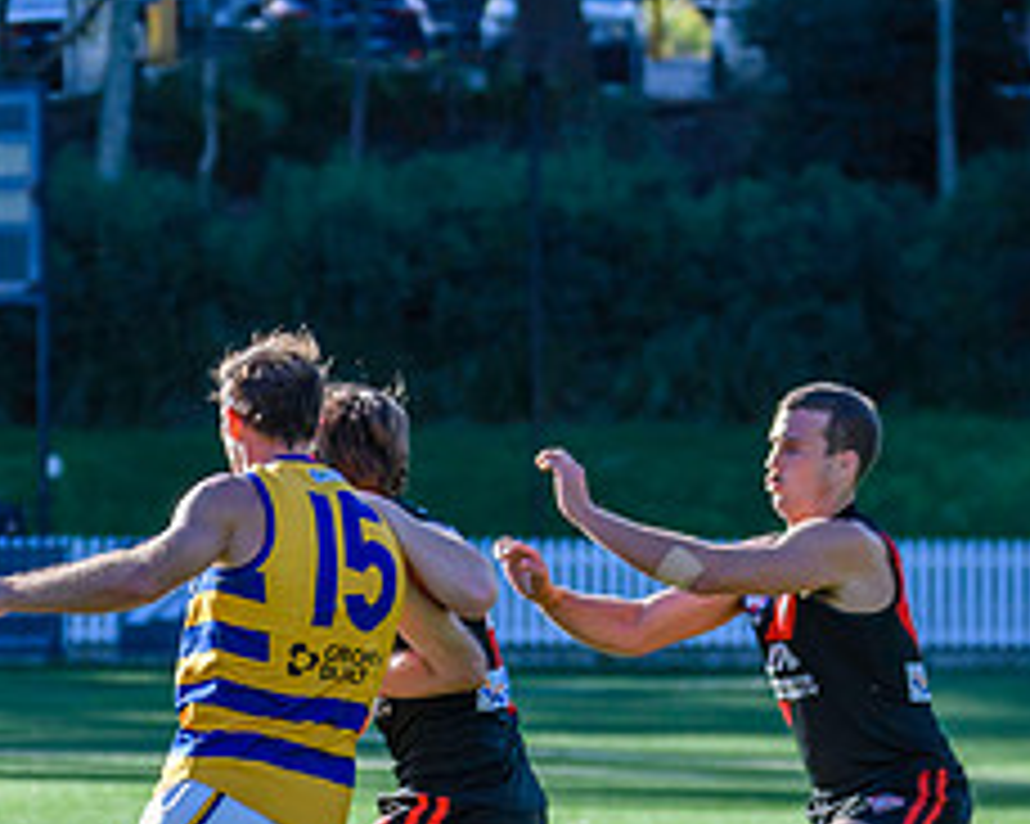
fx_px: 14139
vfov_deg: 3.3
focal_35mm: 464
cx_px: 366
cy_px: 702
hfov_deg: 4.2
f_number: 5.6
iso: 800
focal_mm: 150
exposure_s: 1/2000
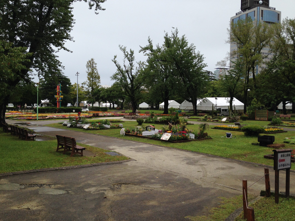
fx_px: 281
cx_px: 148
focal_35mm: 33
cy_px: 110
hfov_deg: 55.4
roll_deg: -1.3
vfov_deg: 42.9
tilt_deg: -0.8
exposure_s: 1/695
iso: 50
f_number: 2.4
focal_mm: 4.12
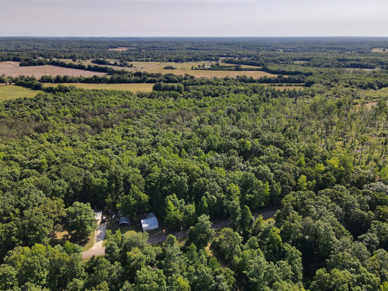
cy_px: 146
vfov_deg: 56.8
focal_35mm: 24
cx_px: 194
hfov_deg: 71.6
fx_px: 269
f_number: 2.8
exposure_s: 1/30
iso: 100
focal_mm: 4.5
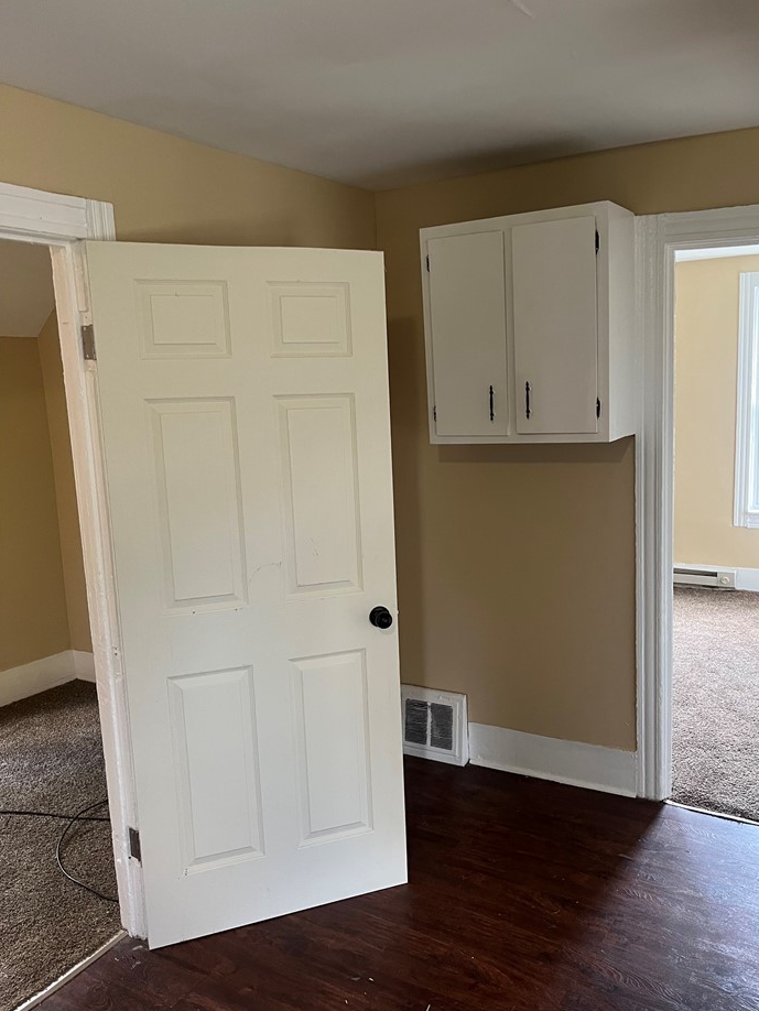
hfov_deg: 48.2
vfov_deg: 61.6
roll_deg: +2.2
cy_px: 510
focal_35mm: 29
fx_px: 847
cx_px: 419
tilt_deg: -8.4
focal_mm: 5.1
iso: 320
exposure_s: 1/60
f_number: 1.6
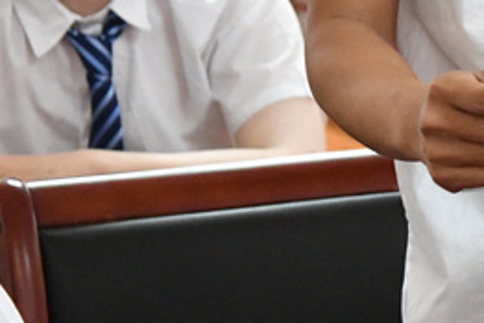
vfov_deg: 5.5
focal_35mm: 248
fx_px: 3336
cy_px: -236
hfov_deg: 8.2
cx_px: 610
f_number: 4.5
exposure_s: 1/320
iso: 6400
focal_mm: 65
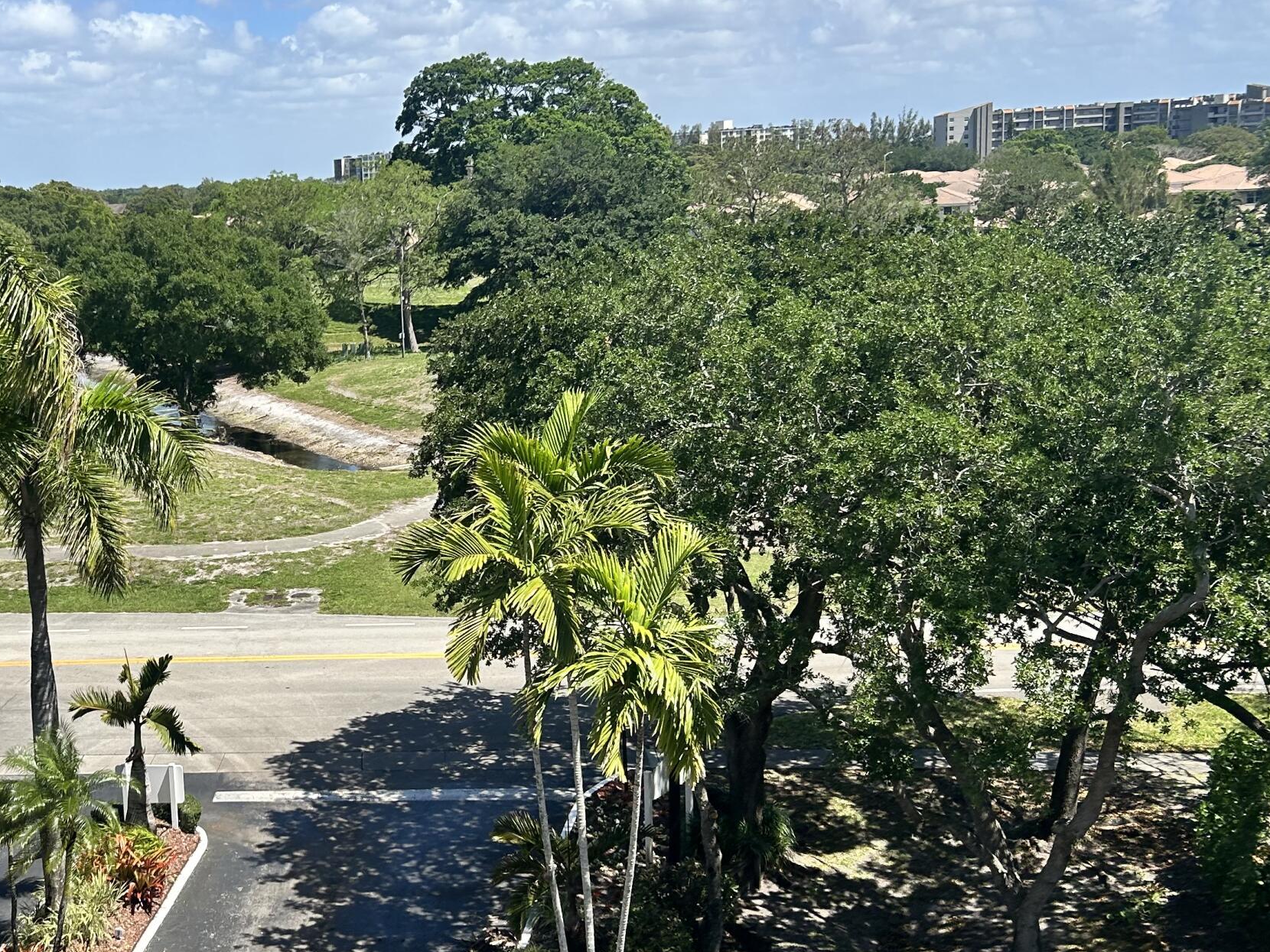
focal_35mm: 47
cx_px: 230
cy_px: 480
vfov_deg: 30.9
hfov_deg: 38.7
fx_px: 1724
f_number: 1.5
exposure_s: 1/3968
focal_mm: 5.7
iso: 50
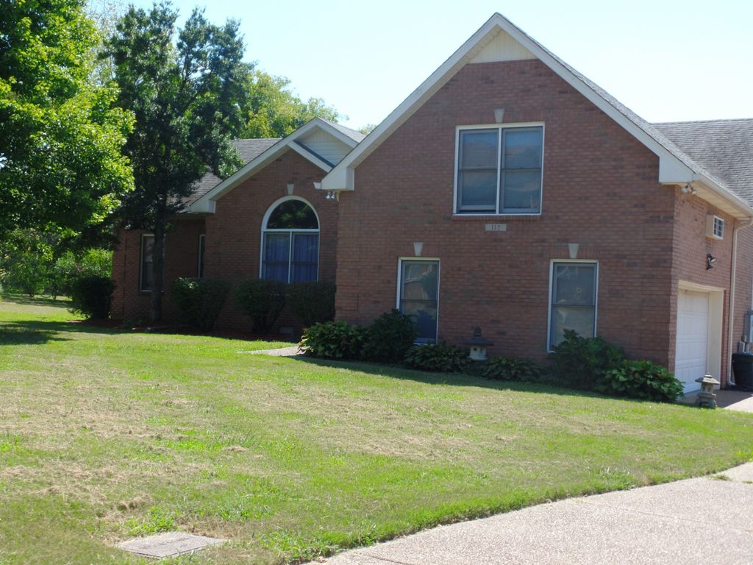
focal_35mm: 52
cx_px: 376
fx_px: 1131
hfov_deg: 36.8
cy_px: 282
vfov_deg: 28.0
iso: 100
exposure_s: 1/500
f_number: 3.4
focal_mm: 9.2
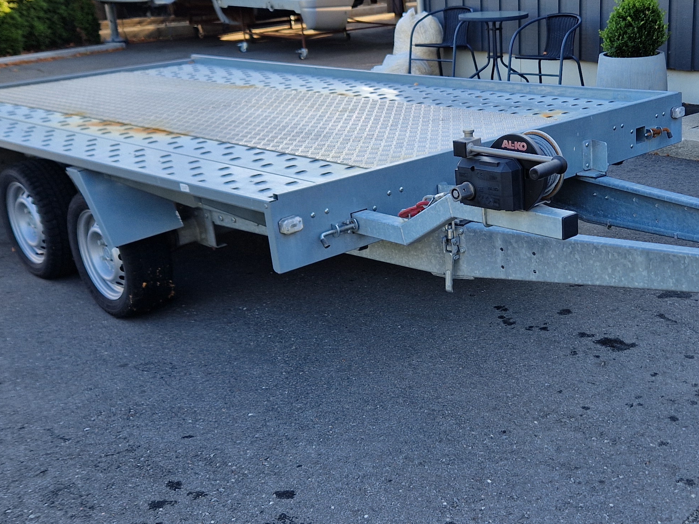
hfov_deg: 39.6
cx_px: 501
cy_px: 260
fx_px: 949
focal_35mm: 47
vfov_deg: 30.9
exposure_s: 1/188
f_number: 1.8
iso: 50
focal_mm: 5.4
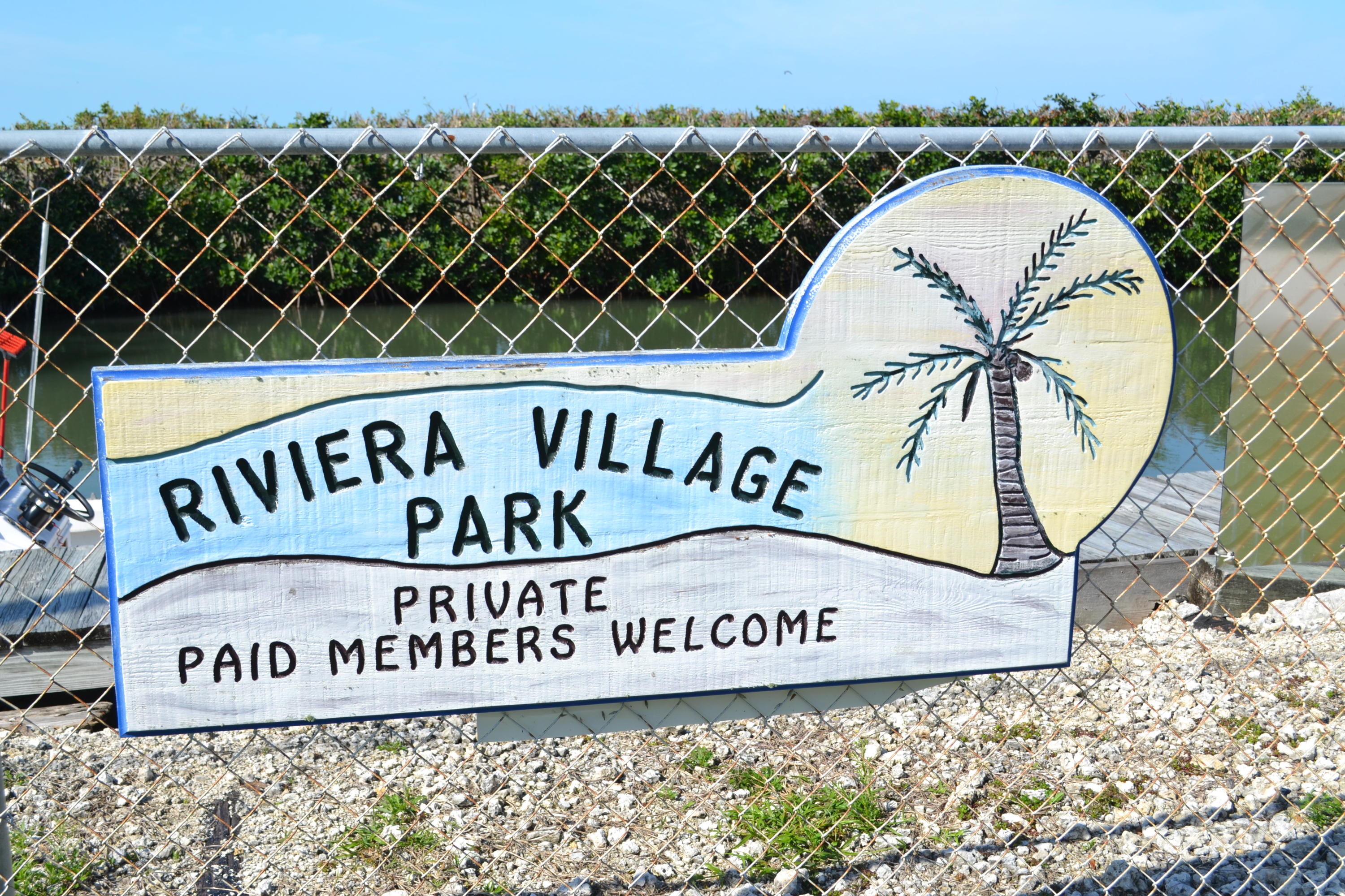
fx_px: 1457
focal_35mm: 39
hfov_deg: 49.6
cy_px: 448
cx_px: 672
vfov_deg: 34.2
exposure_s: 1/250
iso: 100
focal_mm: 26
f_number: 8
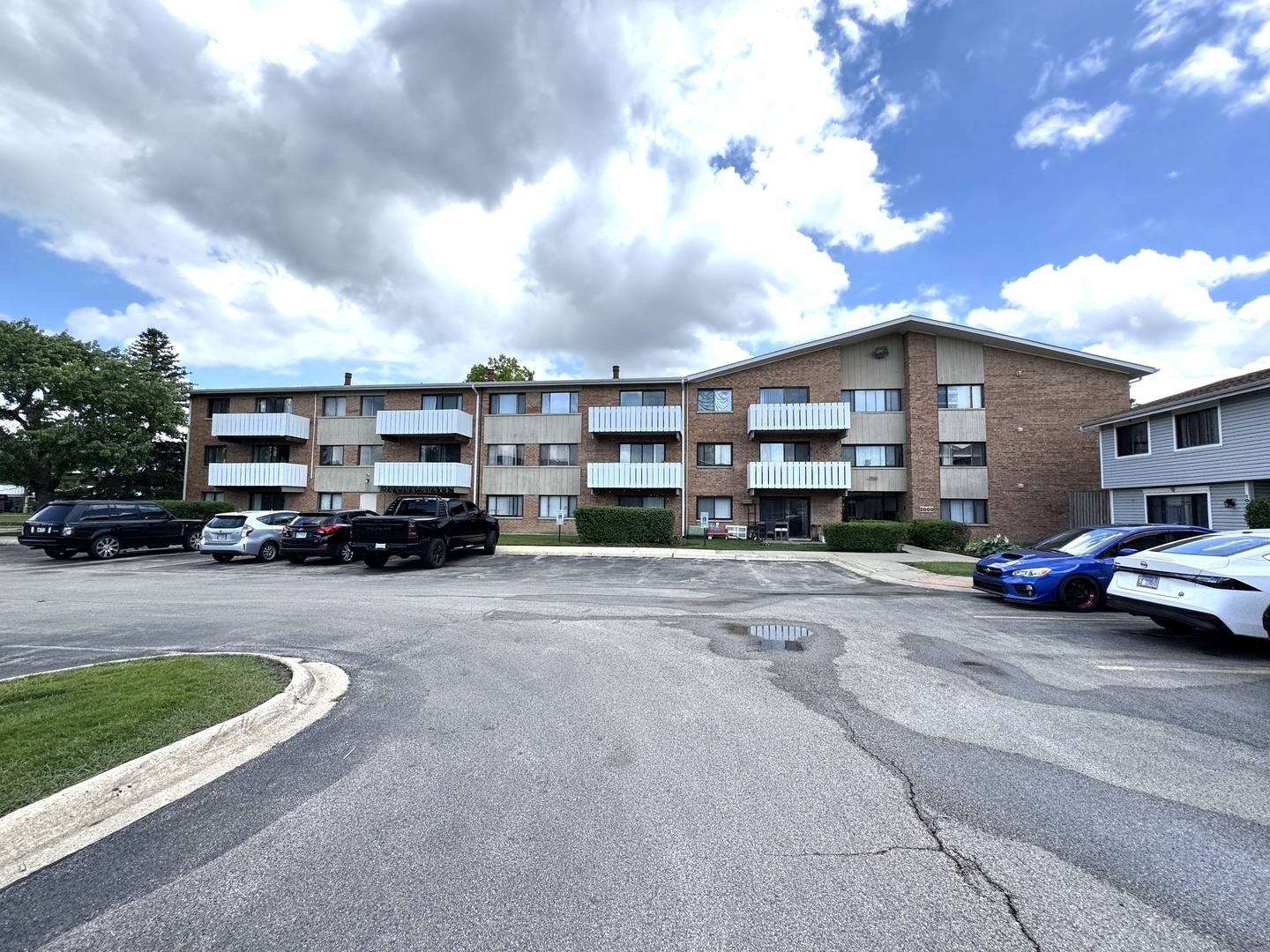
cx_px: 635
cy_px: 476
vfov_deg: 85.7
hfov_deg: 102.1
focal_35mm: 14
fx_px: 514
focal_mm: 2.22
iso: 40
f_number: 2.2
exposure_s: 1/1420
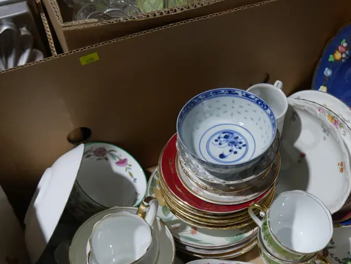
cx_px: 240
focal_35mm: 49
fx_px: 497
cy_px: 187
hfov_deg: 38.4
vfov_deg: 29.4
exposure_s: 1/100
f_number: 3.6
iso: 200
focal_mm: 15
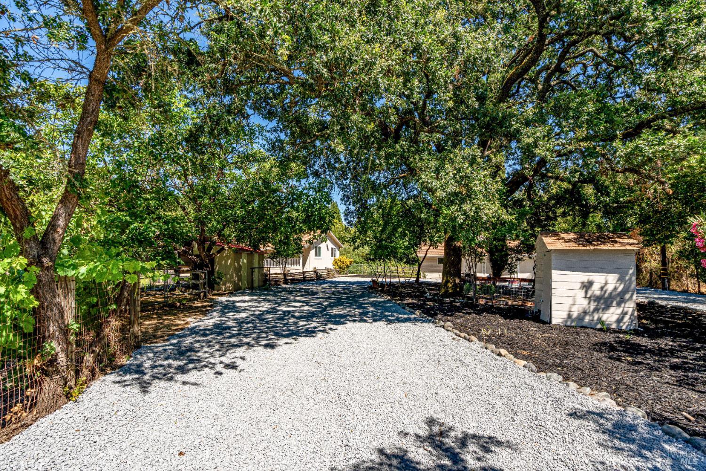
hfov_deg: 96.7
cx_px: 353
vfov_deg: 73.7
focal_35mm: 16
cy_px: 236
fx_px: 314
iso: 400
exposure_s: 1/250
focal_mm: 16
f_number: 11
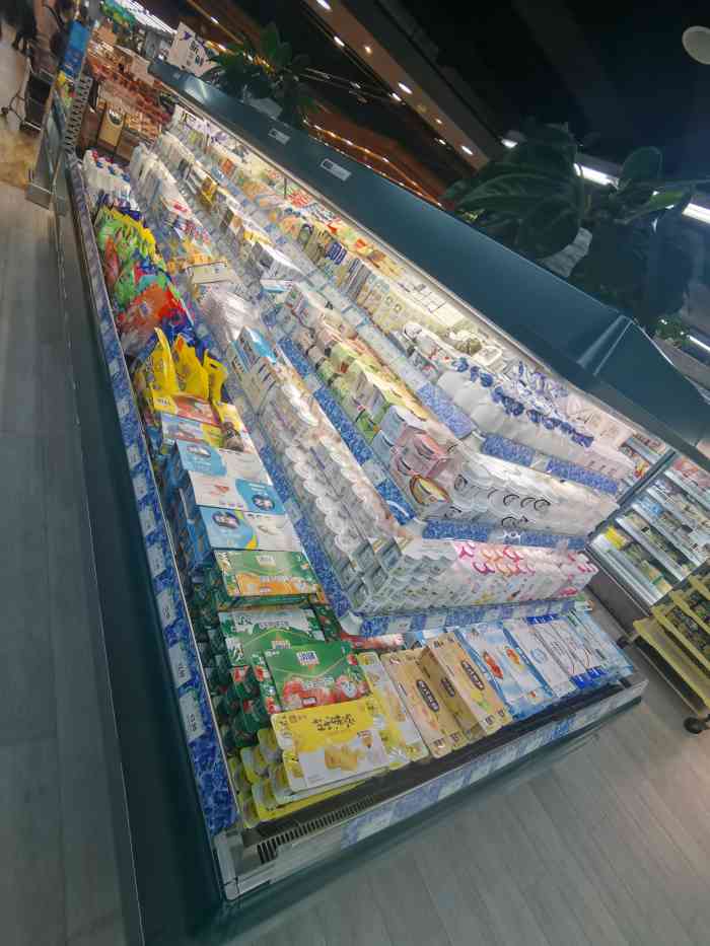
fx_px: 465
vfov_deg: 91.0
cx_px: 355
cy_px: 473
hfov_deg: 74.7
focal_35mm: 17
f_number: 2.2
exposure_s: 1/100
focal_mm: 2.26
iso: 100
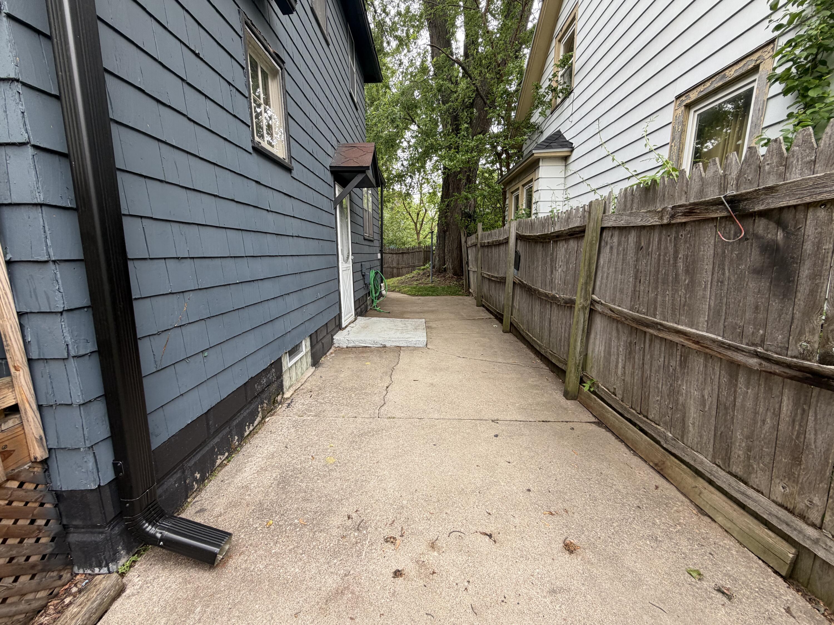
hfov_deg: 102.1
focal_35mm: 14
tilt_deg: -9.9
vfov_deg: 85.7
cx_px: 417
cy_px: 312
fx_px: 337
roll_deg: +0.9
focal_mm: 2.22
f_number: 2.2
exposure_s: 1/121
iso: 50
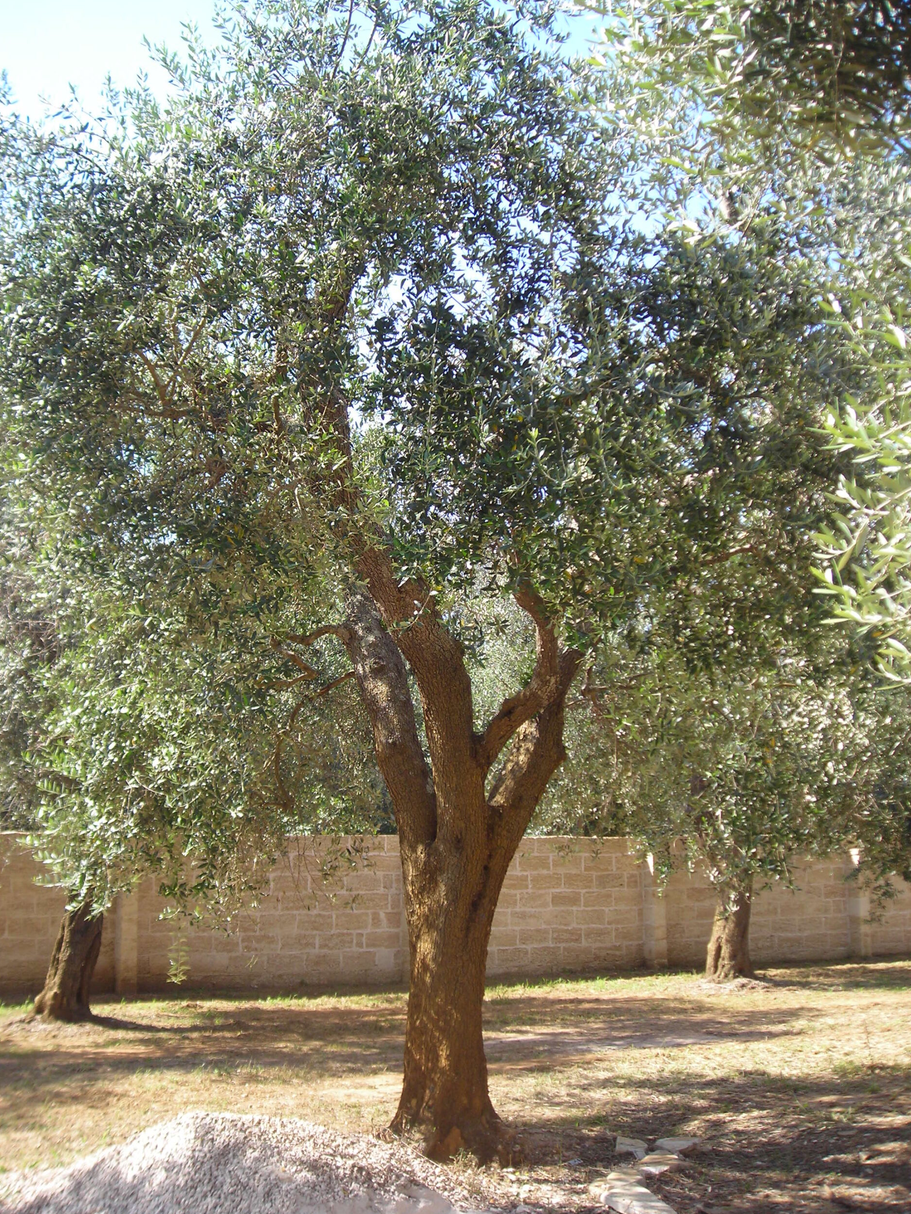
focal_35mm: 39
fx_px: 1368
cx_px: 455
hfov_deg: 36.8
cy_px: 597
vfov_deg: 47.9
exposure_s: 1/175
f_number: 3.2
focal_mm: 6.3
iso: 50
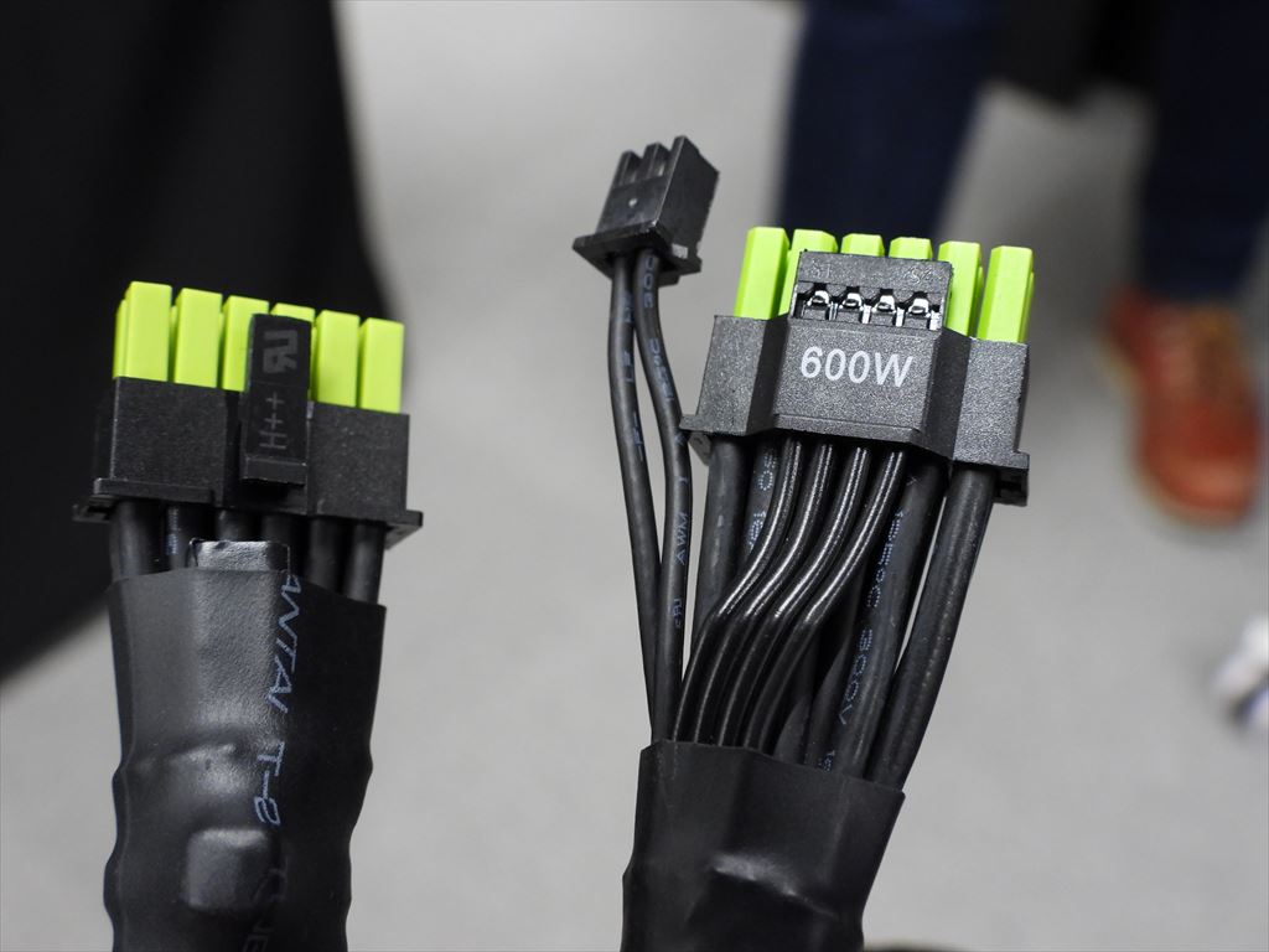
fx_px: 1466
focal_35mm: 40
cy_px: 476
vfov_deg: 36.0
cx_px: 634
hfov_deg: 46.8
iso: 320
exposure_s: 1/30
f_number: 3.2
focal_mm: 7.1
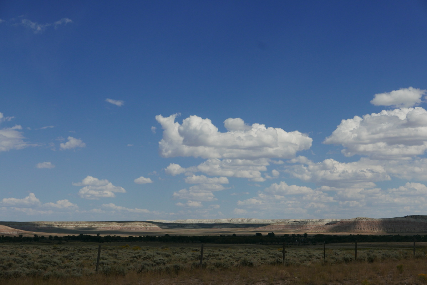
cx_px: 214
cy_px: 142
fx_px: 688
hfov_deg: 34.5
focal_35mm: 58
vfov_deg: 23.4
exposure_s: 1/2000
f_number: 5.6
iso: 200
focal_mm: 26.3
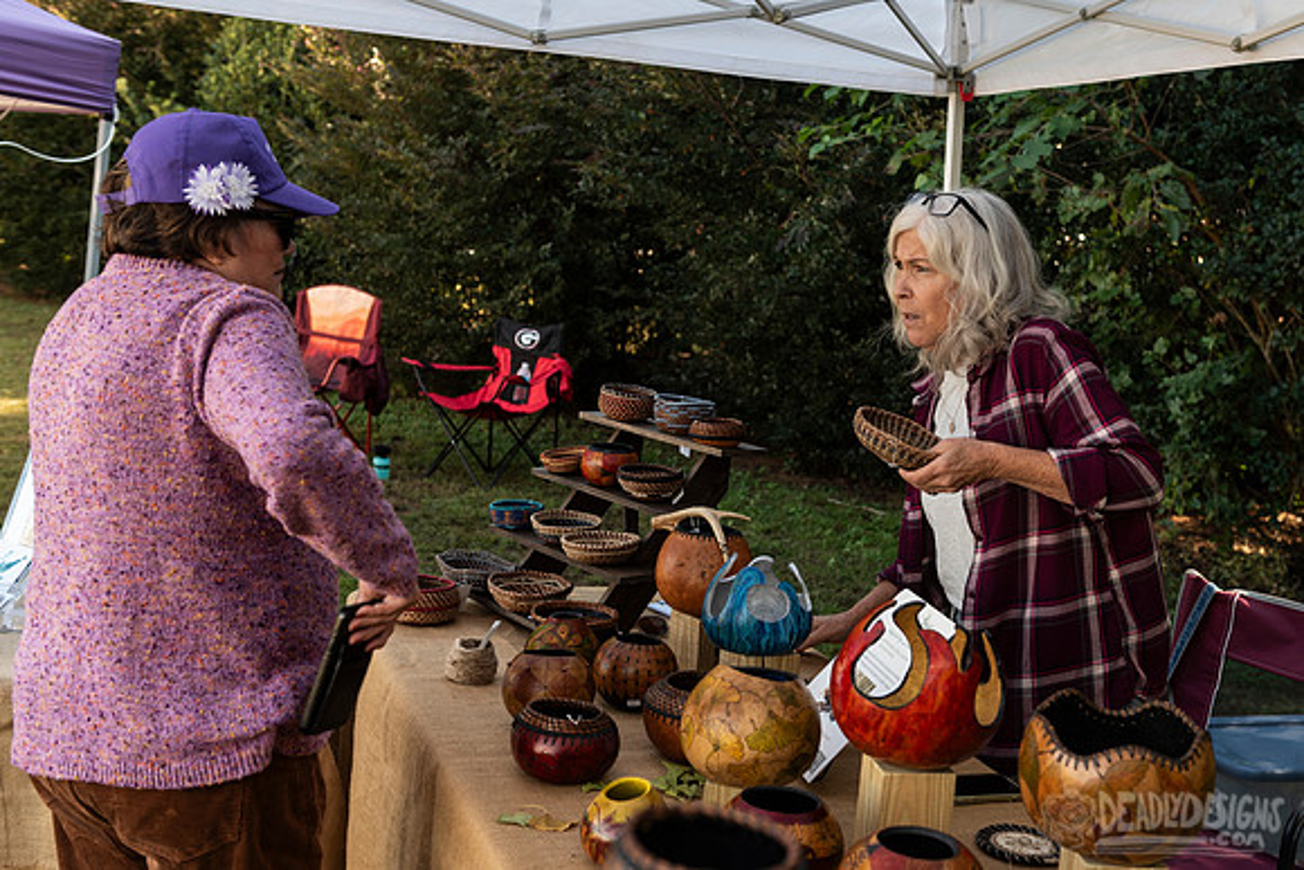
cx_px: 707
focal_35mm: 43
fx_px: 1552
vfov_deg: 31.3
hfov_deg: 45.5
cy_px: 380
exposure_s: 1/160
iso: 200
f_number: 4.5
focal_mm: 38
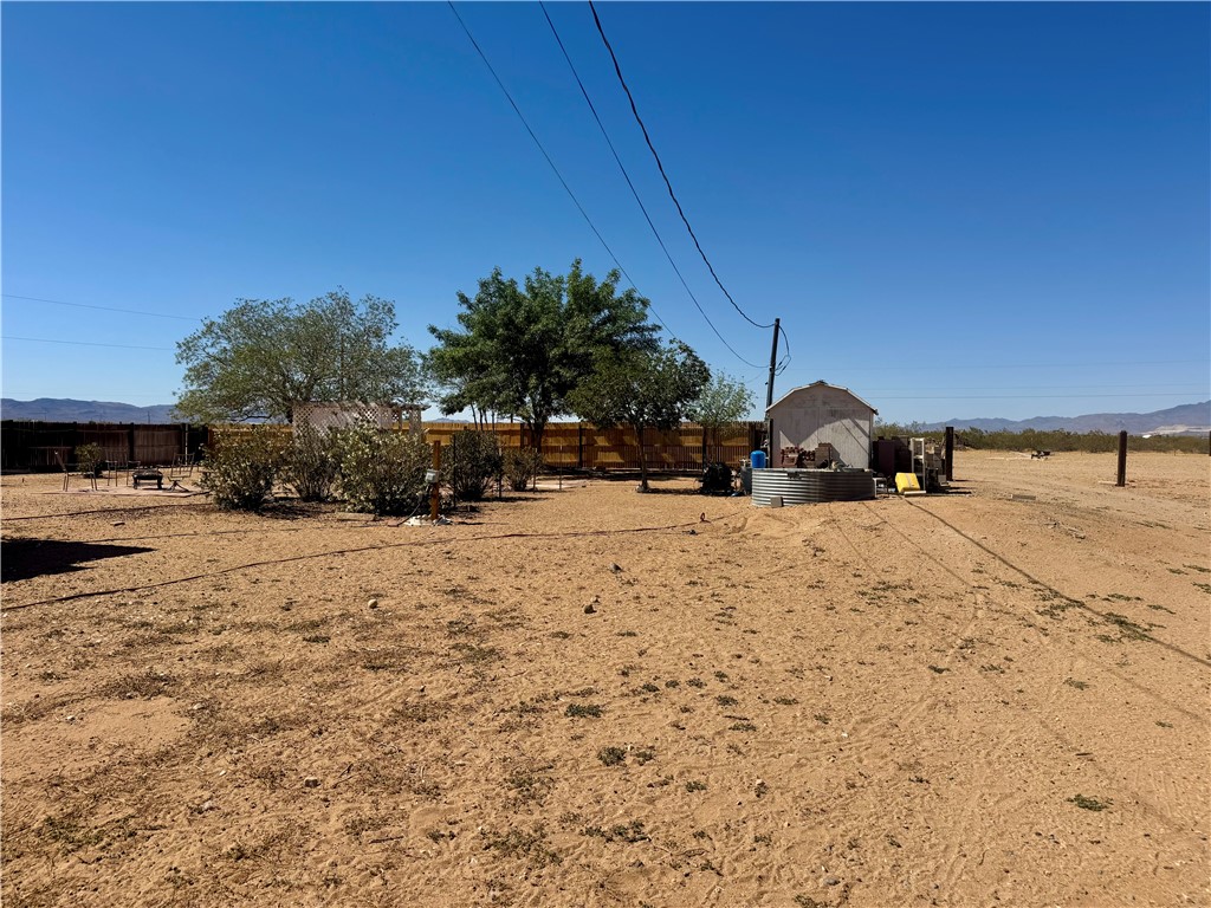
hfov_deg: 71.6
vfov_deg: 56.8
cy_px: 454
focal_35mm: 24
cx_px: 606
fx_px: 840
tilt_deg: -1.8
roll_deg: -1.4
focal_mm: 6.76
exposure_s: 1/7092
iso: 80
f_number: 1.78
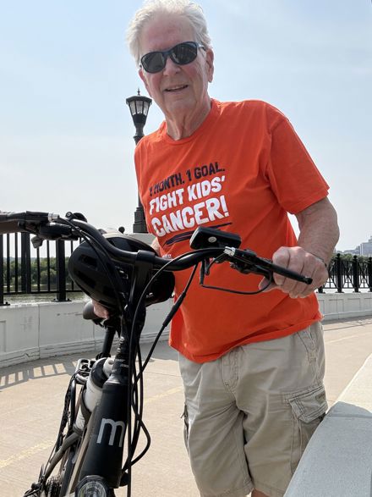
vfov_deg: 60.0
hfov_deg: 46.8
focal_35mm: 30
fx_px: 430
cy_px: 248
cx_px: 186
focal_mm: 2.69
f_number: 1.9
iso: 40
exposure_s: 1/2445
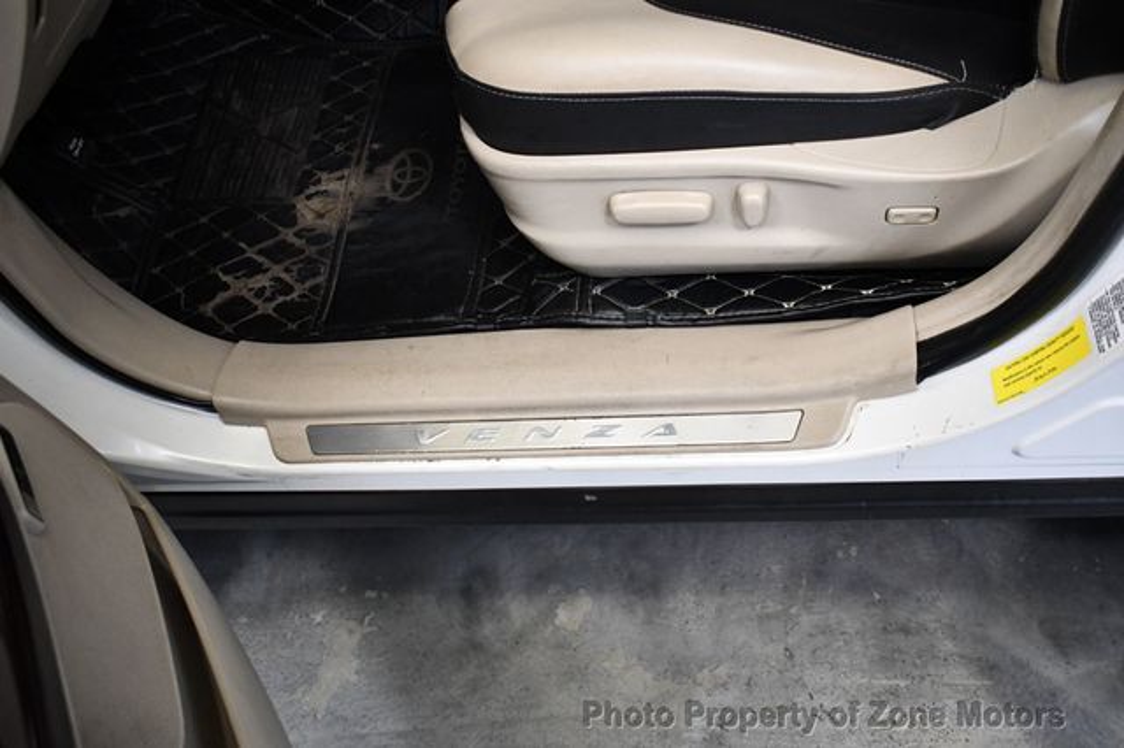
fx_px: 1061
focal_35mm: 34
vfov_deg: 38.8
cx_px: 562
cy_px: 374
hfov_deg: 55.8
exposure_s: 1/125
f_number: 3.8
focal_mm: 23
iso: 2800
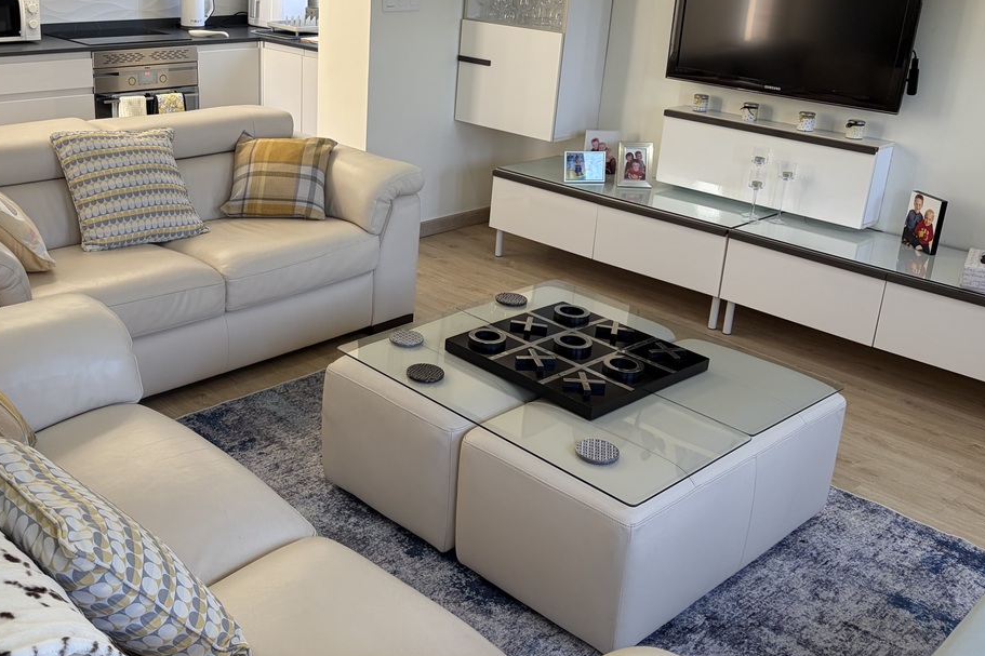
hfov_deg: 50.0
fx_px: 1039
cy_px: 268
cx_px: 350
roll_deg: -2.0
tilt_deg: -18.8
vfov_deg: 34.9
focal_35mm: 38
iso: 80
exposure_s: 1/121
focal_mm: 5.96
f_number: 1.6
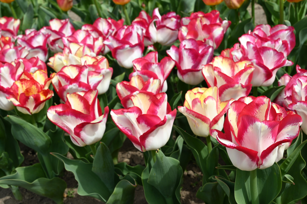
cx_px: 154
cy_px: 102
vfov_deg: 27.5
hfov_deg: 40.4
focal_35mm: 49
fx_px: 418
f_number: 16
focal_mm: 49
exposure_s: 1/60
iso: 125
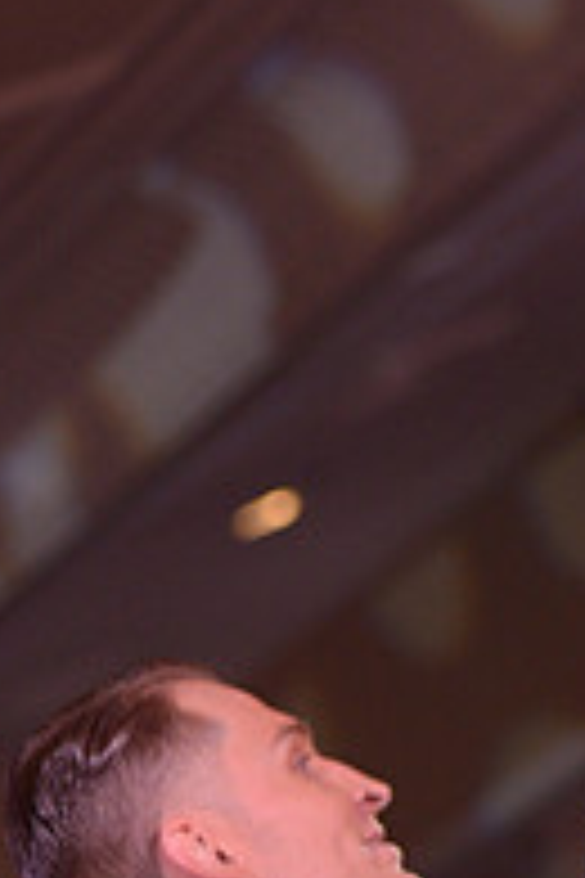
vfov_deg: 5.7
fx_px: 8701
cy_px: 1063
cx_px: 655
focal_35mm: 357
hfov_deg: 3.8
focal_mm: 120
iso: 1250
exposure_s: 1/200
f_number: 4
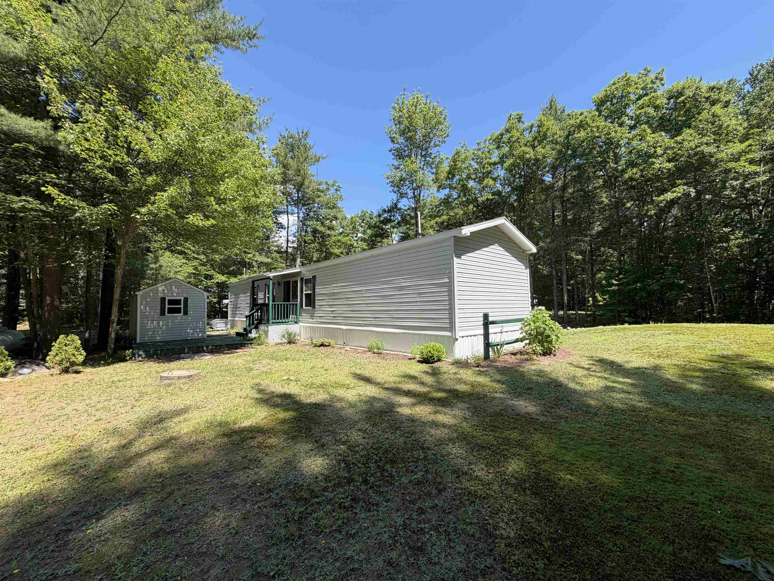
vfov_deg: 85.7
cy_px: 290
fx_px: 313
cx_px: 387
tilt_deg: +3.4
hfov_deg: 102.1
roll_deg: +1.3
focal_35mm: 14
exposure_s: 1/625
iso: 40
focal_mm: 2.22
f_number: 2.2
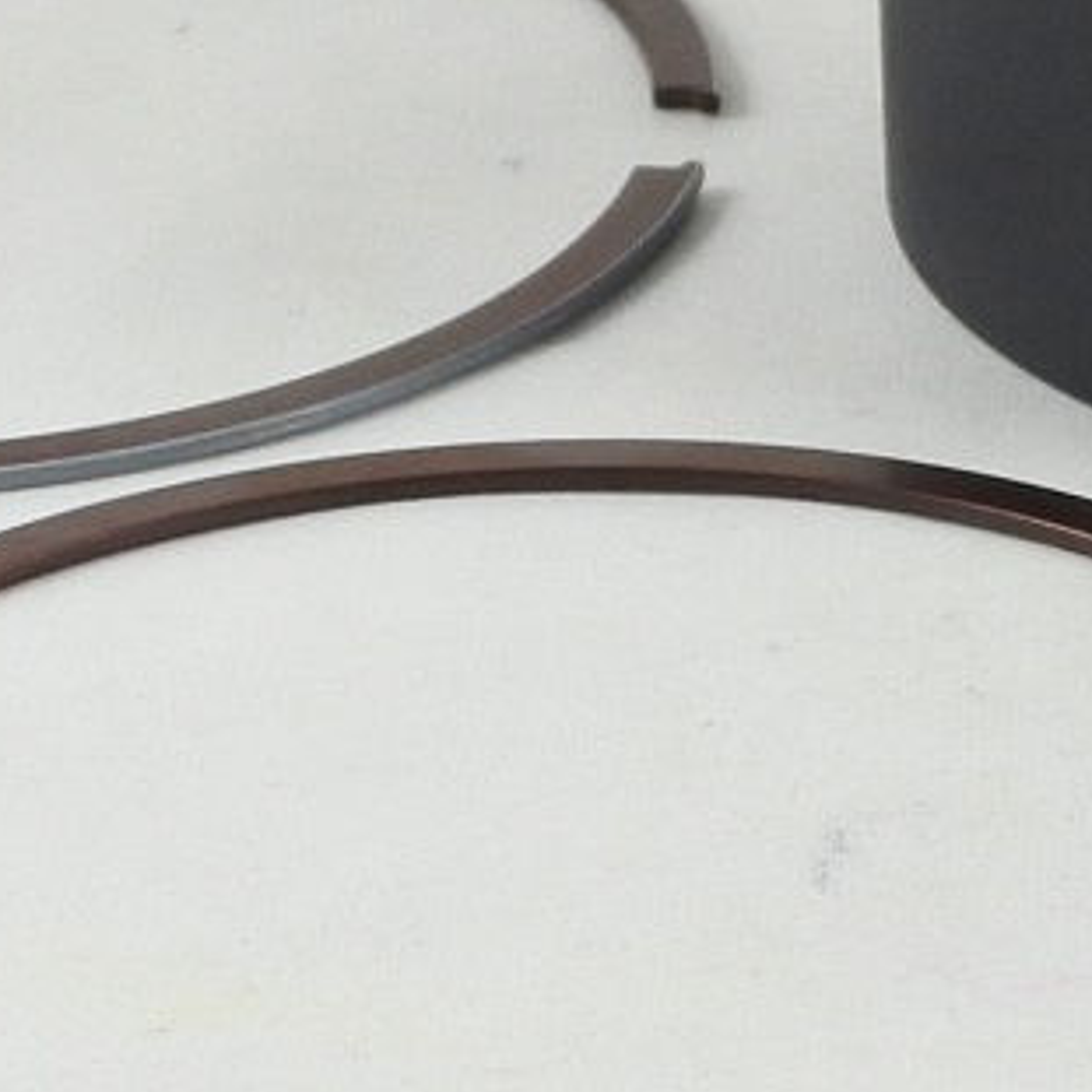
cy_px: -269
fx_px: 6710
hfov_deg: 9.0
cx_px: 1729
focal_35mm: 188
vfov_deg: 9.2
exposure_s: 1/125
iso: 500
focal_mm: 14.3
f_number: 4
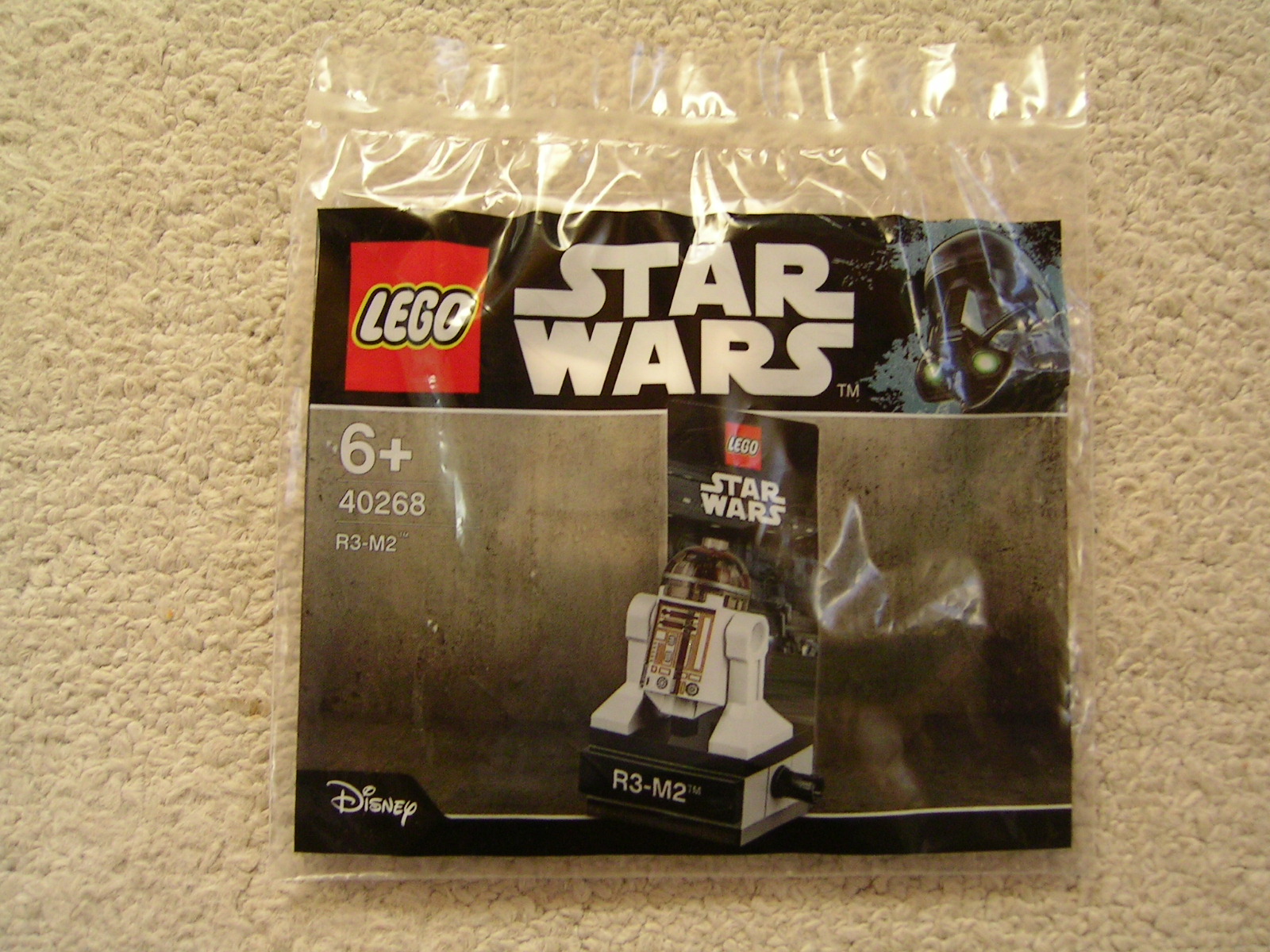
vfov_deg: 39.7
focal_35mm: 36
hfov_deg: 51.4
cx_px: 635
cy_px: 476
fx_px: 1321
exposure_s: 1/36.9
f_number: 2.8
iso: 100
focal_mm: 5.6
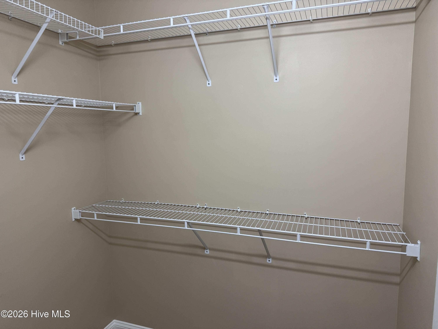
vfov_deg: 56.8
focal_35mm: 24
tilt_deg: -7.6
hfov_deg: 71.6
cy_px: 164
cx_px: 219
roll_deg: +0.9
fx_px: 304
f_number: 1.78
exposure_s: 1/60
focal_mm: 6.76
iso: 200
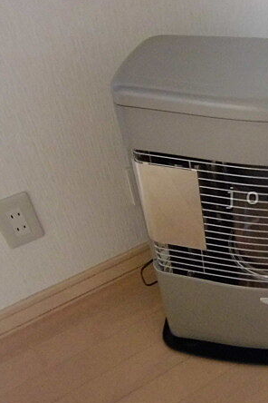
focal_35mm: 39
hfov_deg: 30.9
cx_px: 288
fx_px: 435
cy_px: 198
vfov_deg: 49.6
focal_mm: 4.7
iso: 800
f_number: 2.8
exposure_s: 1/20
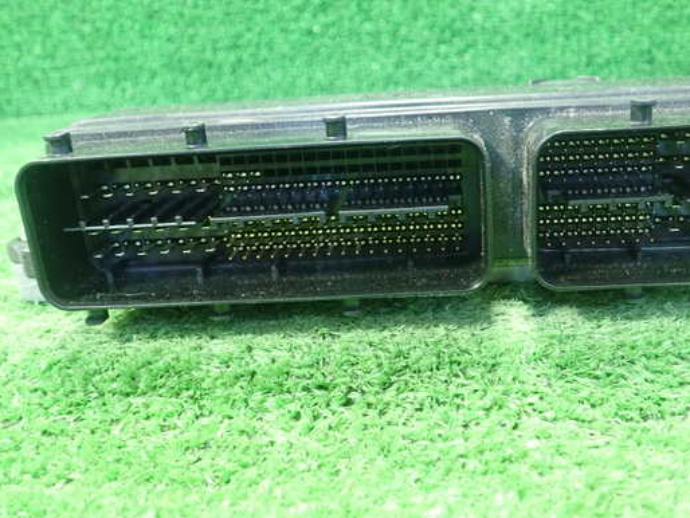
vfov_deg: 40.7
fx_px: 698
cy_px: 259
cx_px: 400
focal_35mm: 35
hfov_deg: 52.4
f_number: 2.3
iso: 800
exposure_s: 1/40
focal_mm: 5.5
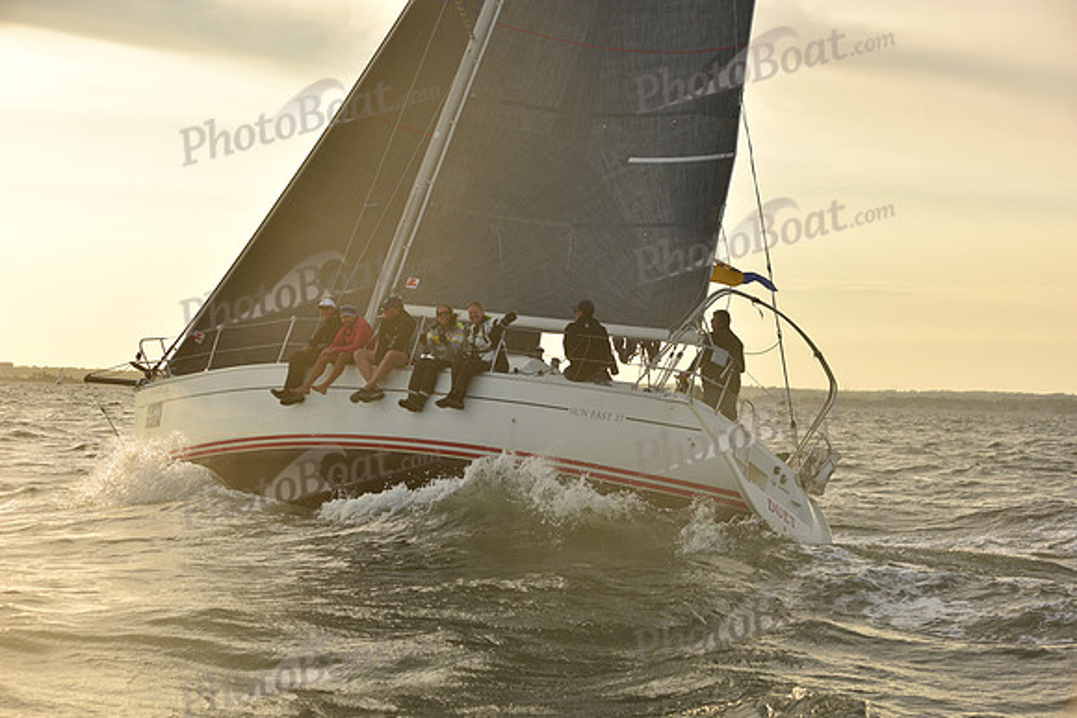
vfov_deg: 19.5
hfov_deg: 28.8
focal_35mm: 70
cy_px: 359
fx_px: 2095
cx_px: 538
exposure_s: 1/640
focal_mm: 70
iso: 250
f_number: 6.3
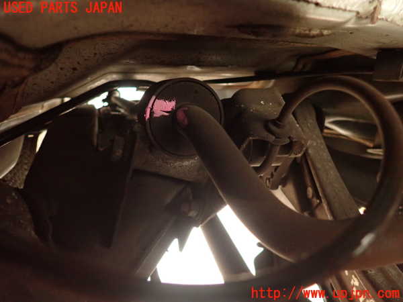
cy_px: 151
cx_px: 202
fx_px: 291
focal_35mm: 25
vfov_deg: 54.9
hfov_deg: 69.4
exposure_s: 1/20
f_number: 2
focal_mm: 4.5
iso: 800
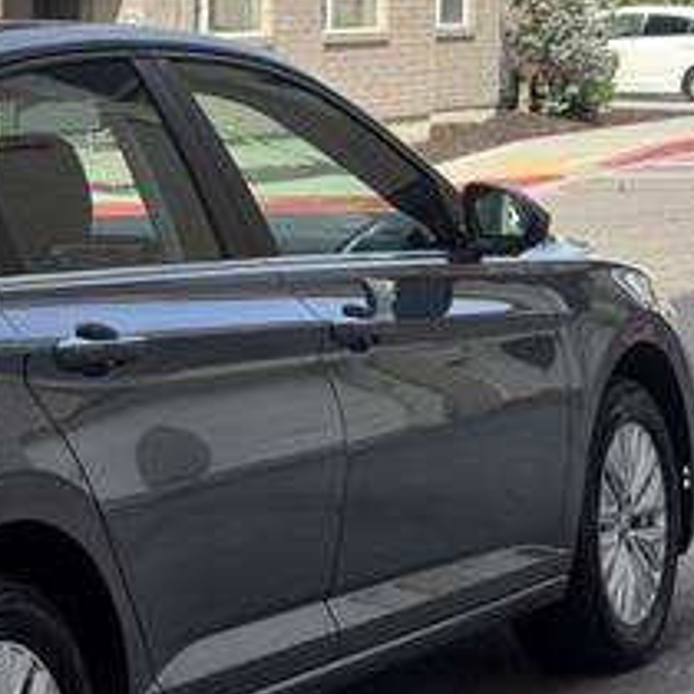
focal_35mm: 129
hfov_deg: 12.9
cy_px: 330
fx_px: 2926
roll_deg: +0.3
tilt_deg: -6.4
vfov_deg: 13.5
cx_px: -288
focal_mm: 6.76
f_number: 1.78
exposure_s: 1/1923
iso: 64
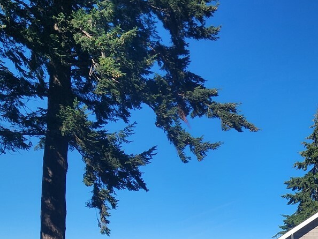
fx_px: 322
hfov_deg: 40.9
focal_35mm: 35
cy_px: 248
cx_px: 359
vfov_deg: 36.0
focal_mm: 2.2
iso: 50
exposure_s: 1/2157
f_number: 2.2
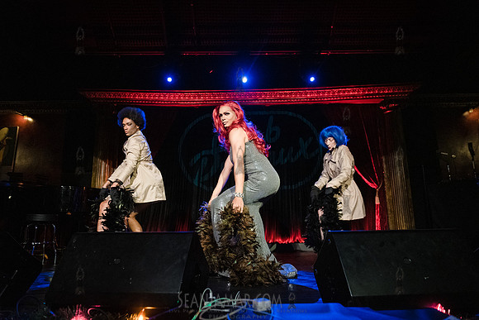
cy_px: 160
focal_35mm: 24
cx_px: 240
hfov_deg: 73.7
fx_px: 319
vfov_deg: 53.2
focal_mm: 24
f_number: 3.5
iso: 5000
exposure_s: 1/320
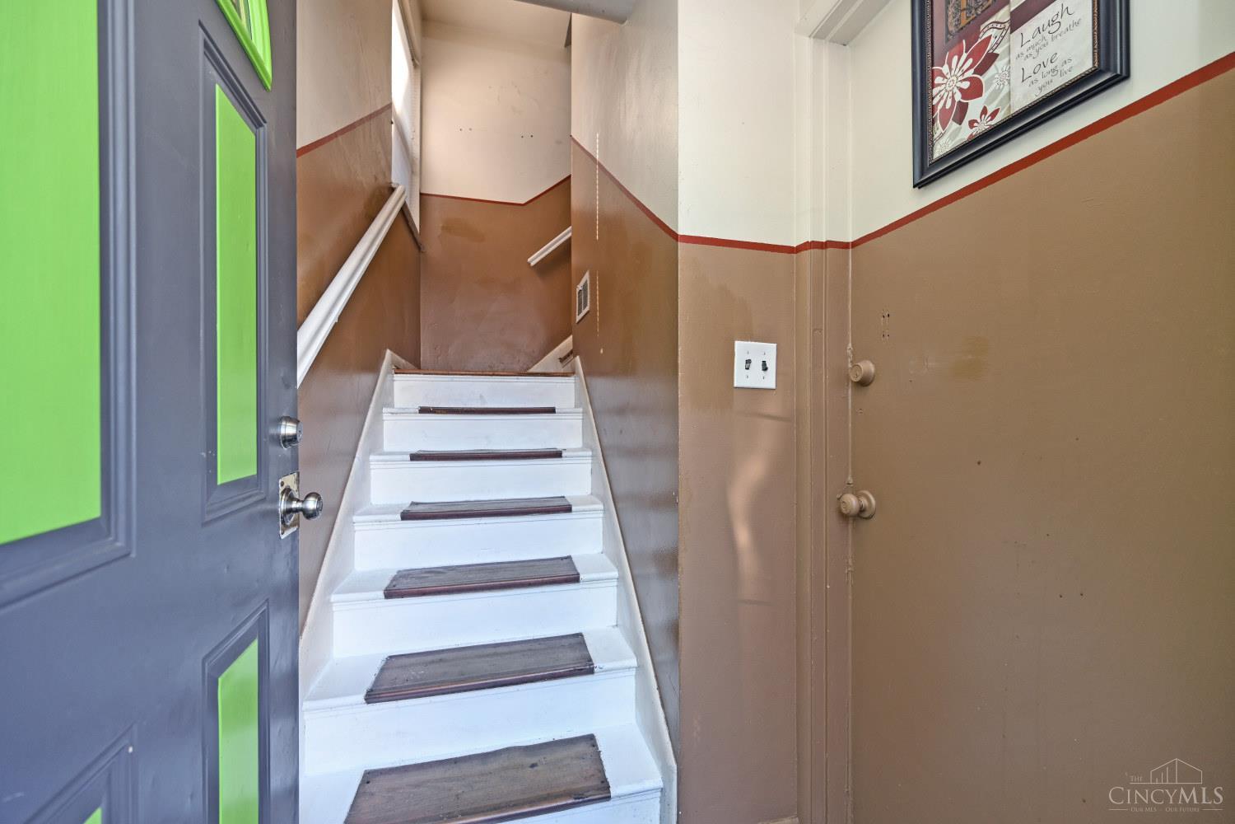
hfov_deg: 104.3
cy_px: 412
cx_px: 618
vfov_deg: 81.2
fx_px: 480
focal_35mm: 14
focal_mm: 14
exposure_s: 1/80
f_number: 4.5
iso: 200
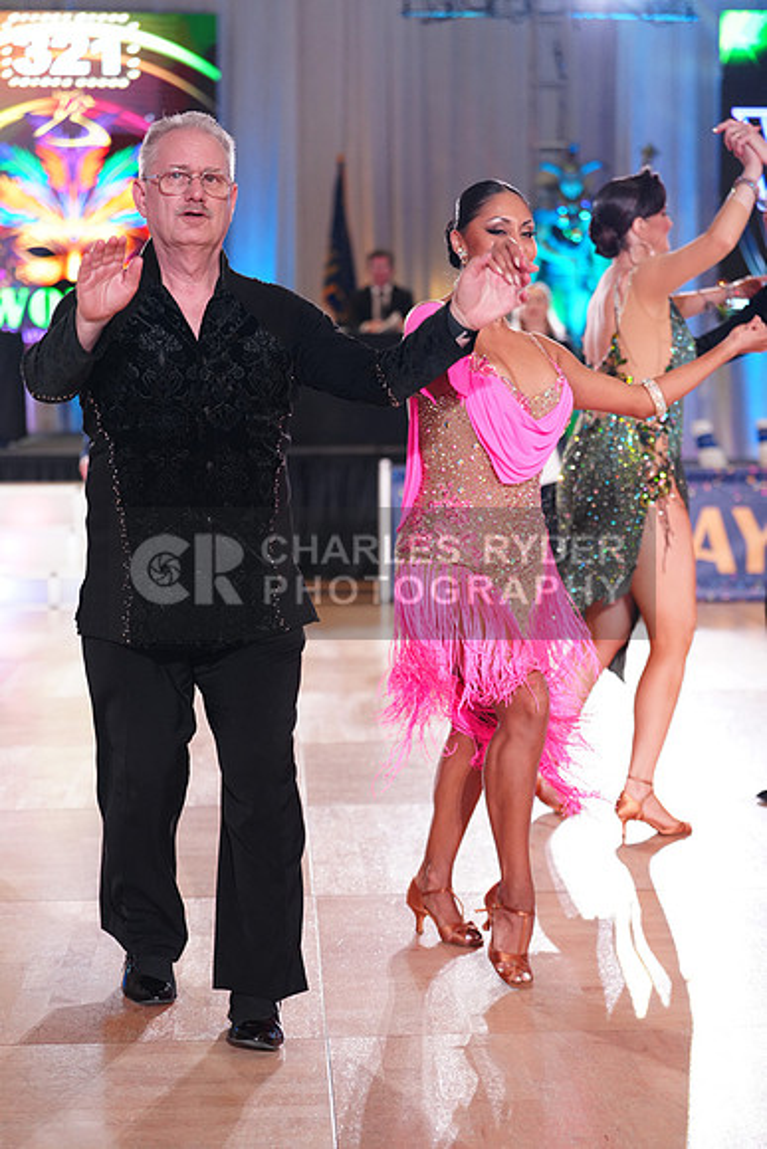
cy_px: 574
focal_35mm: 70
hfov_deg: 19.5
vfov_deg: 28.8
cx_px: 384
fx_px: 2236
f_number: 2.8
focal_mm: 70
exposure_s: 1/500
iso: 2000
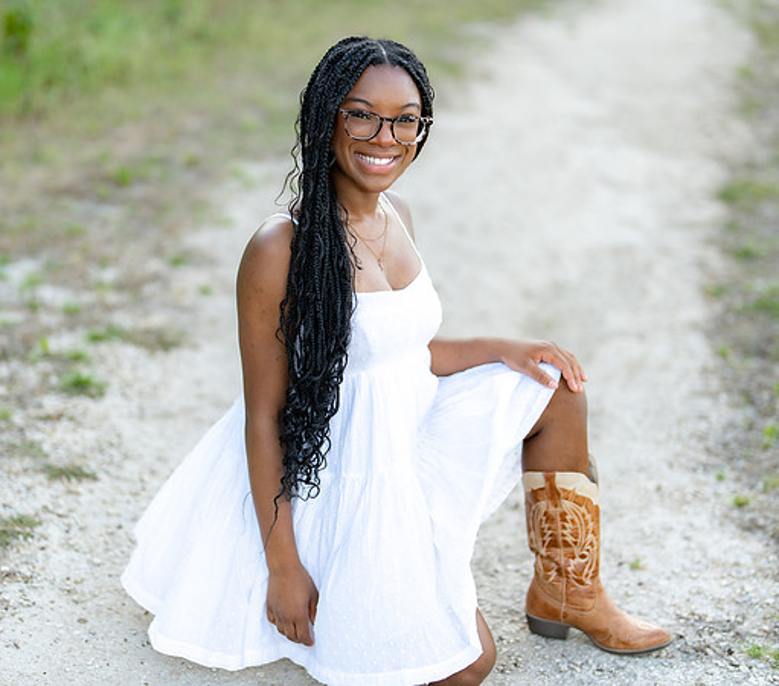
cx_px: 386
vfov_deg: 24.1
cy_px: 330
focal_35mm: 67
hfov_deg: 27.3
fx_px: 1606
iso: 100
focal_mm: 50
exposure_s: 1/800
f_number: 1.2
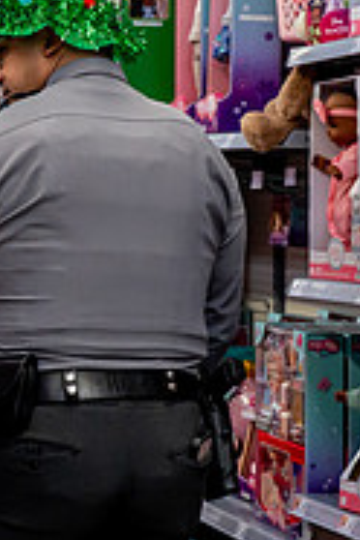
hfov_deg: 9.6
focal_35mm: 139
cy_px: 163
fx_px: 2085
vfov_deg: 14.7
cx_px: -185
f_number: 3.5
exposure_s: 1/320
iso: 3200
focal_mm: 40
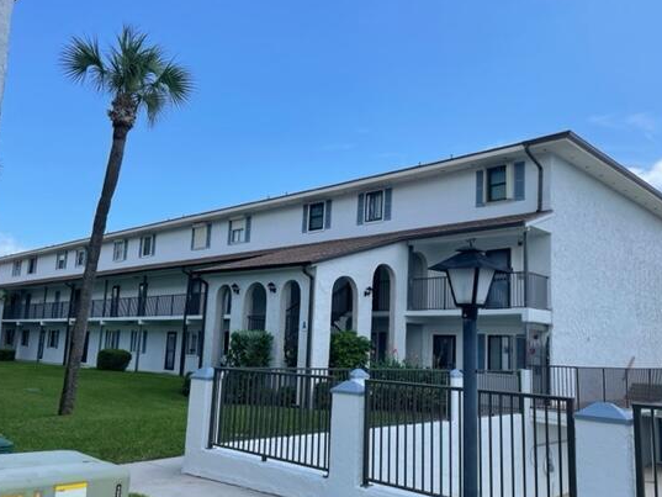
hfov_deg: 58.3
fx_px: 593
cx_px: 359
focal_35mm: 31
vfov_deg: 45.4
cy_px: 270
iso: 32
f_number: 1.6
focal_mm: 4.2
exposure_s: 1/2564
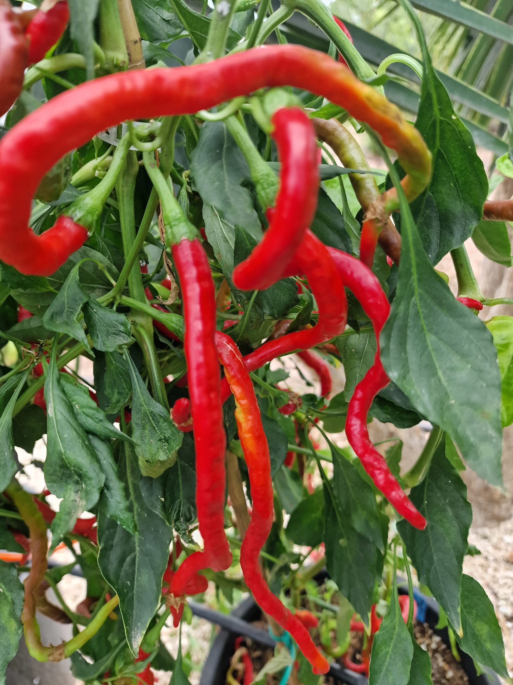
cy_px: 342
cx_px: 256
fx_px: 454
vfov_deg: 73.9
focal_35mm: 23
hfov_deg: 58.9
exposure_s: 1/180
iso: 50
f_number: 1.8
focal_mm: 6.4
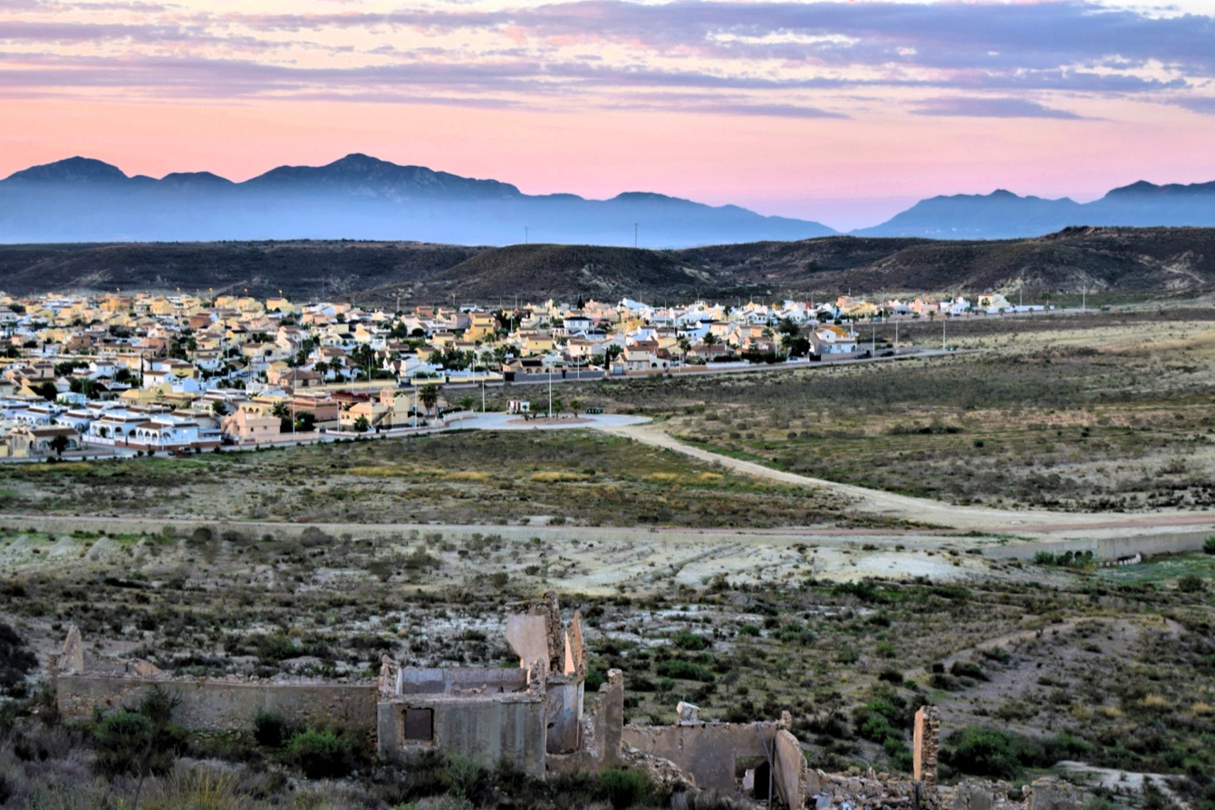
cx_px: 606
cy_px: 478
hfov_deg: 29.7
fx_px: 2295
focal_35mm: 68
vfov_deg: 20.0
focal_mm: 38
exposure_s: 1/125
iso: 400
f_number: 5.6
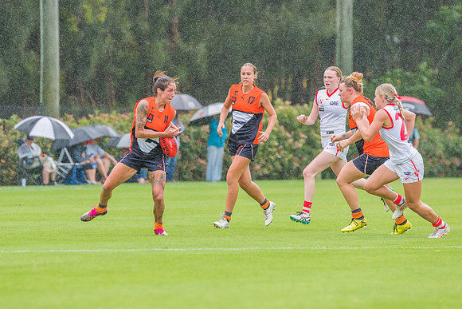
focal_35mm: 368
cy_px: 127
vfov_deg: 3.7
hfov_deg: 5.6
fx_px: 4726
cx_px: 198
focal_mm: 270
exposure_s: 1/1600
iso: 800
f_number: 5
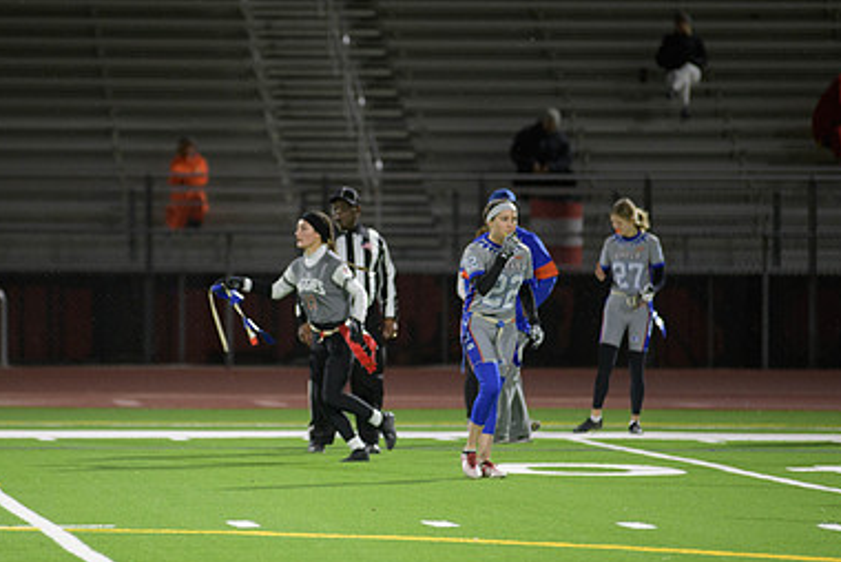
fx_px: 7130
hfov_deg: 6.7
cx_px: 312
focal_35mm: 305
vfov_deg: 4.5
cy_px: 298
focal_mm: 200
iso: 1400
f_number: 2.8
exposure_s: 1/200
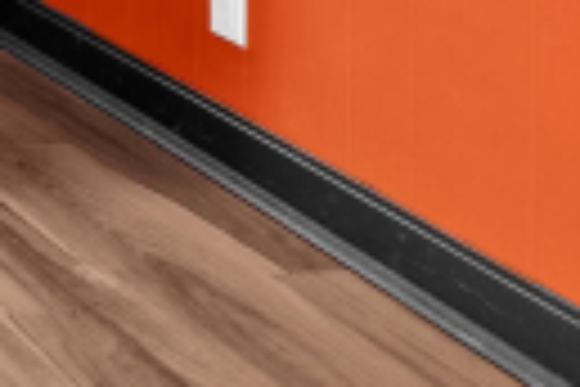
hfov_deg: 13.4
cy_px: -544
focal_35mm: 93
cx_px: -928
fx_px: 1498
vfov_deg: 11.9
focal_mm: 16
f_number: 11
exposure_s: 1.6
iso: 1000
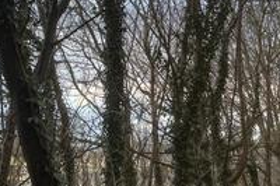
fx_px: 583
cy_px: -11
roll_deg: +0.3
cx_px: 196
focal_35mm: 75
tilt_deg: +18.6
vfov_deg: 17.6
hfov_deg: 26.8
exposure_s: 1/121
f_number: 1.78
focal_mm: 6.76
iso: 64
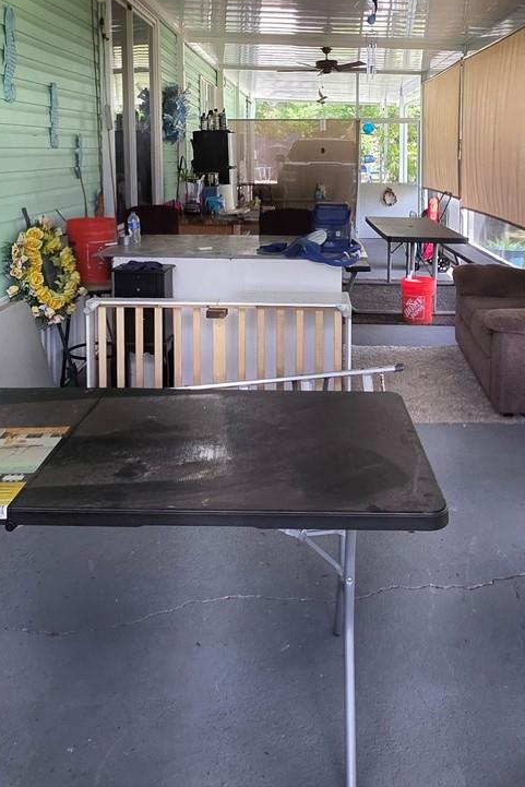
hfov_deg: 43.6
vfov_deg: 58.9
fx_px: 656
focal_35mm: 30
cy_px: 203
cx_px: 289
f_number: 1.9
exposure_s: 1/120
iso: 200
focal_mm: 2.2
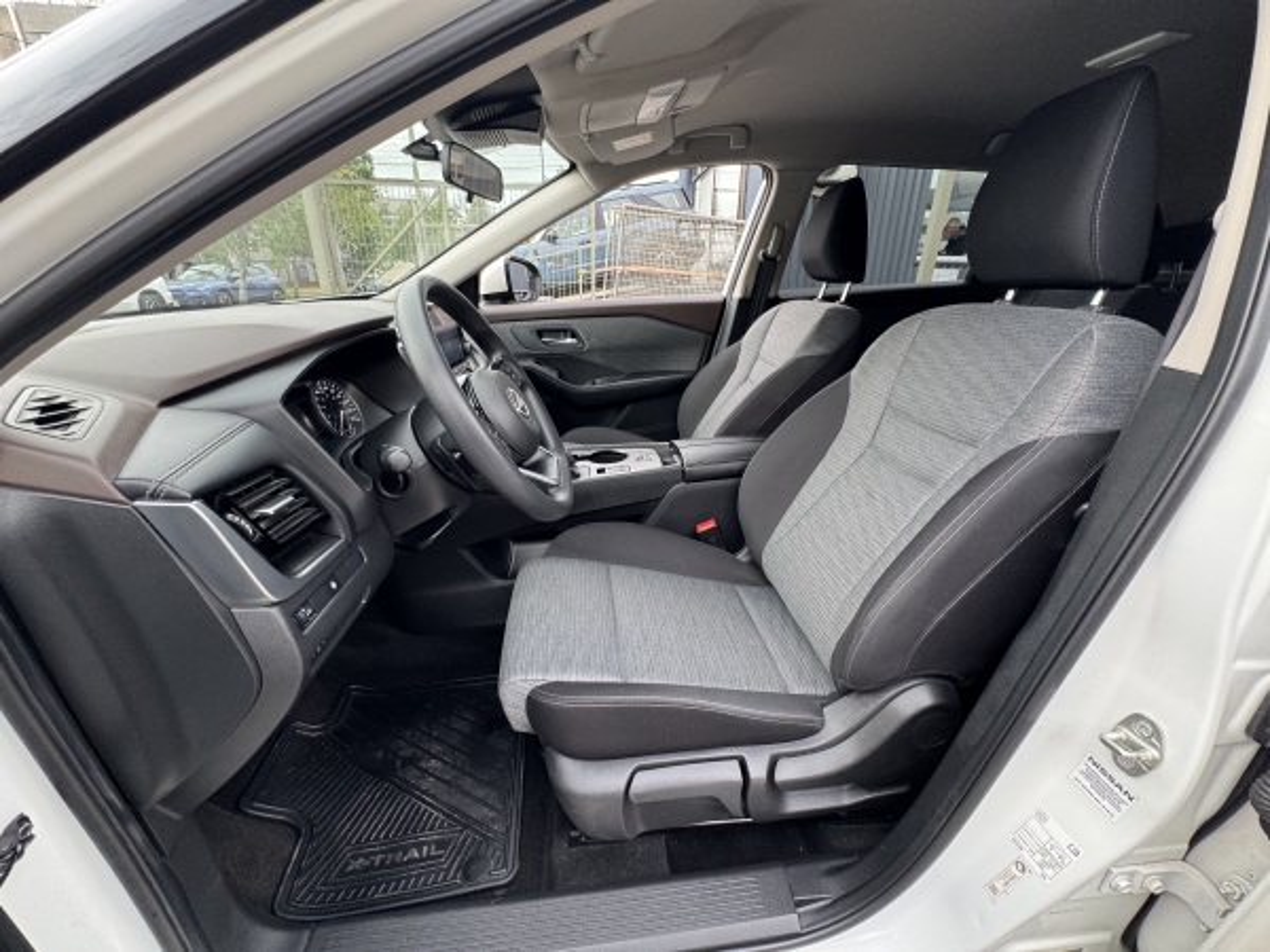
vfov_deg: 85.7
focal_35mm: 14
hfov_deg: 102.1
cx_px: 635
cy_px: 476
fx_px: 514
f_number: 2.2
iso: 125
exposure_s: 1/99
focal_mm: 2.22
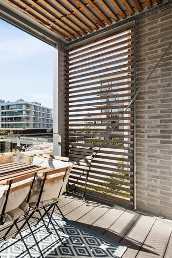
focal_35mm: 23
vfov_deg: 76.1
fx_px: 165
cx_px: -10
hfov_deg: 44.4
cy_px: 131
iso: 400
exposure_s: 1/1600
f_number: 4
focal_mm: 15
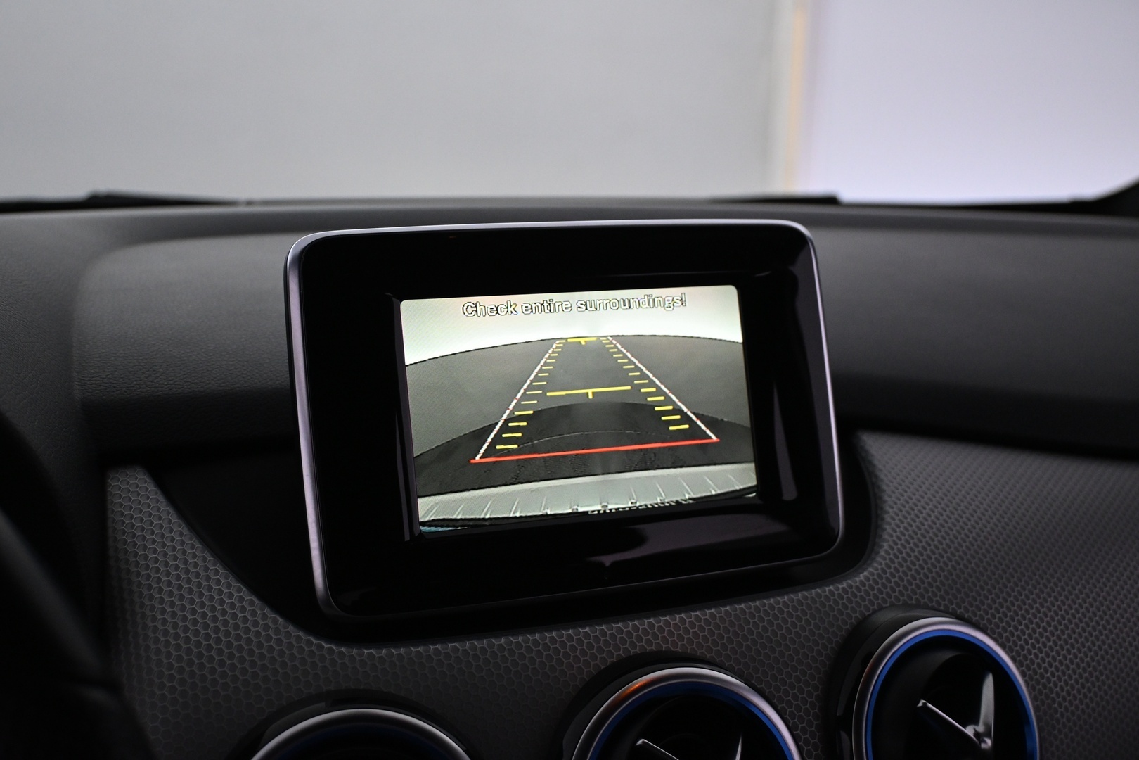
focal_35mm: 45
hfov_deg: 43.6
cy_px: 380
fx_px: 1424
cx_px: 570
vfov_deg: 29.9
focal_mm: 30
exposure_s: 1/125
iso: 1800
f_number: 4.8
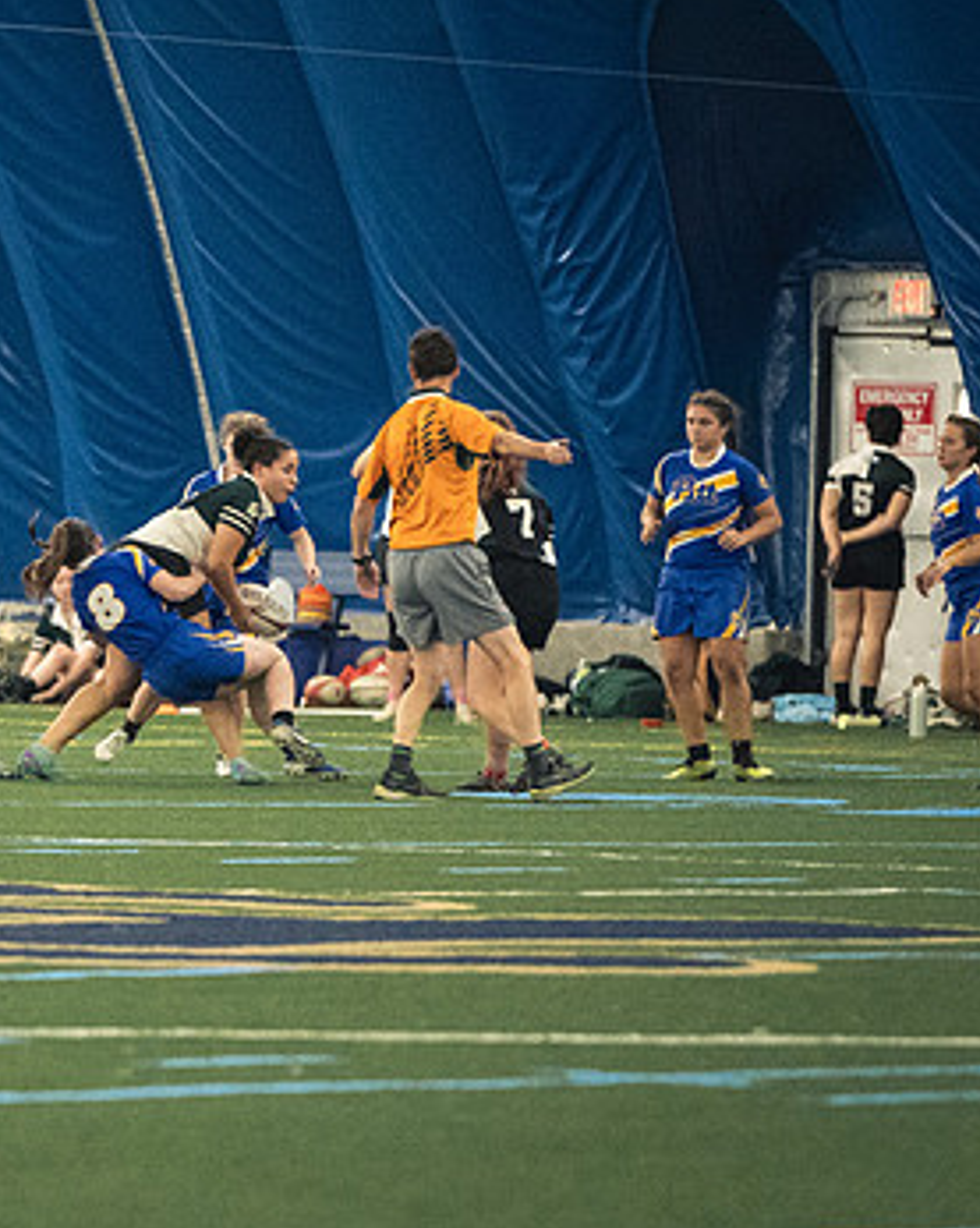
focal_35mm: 471
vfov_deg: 4.1
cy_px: 587
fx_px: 17099
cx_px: -25
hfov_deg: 3.3
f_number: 2.8
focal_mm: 200
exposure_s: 1/500
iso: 11400
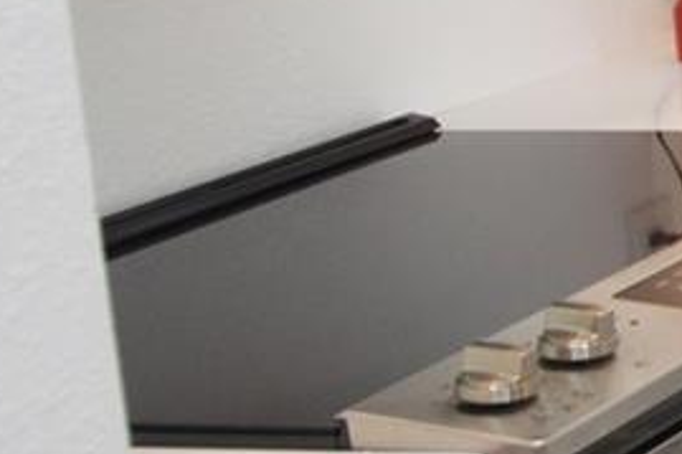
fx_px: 2026
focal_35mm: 107
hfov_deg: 11.6
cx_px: 1990
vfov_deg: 12.5
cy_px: -105
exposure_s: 1/100
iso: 400
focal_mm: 12
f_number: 5
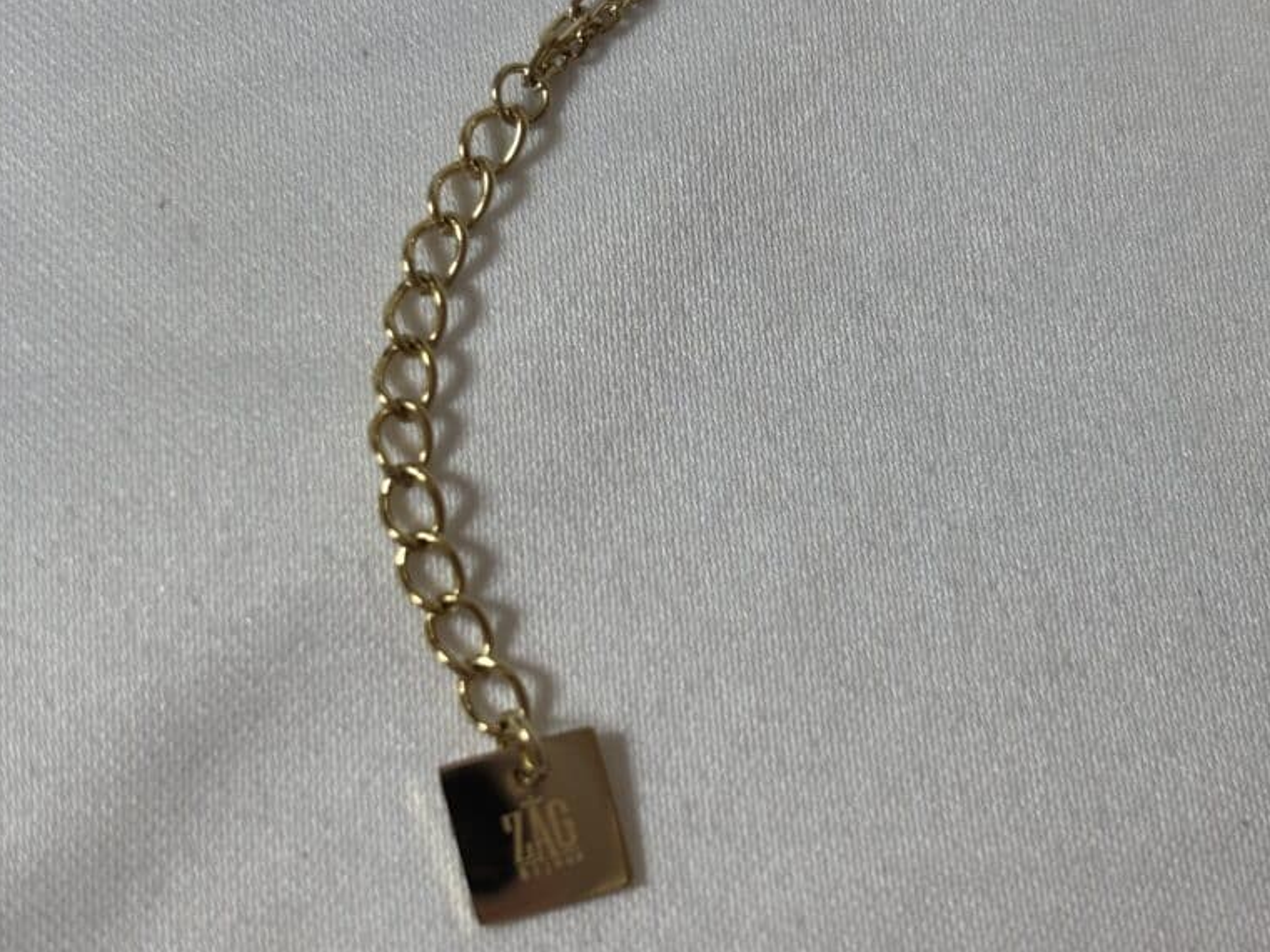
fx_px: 2569
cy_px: 448
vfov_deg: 21.0
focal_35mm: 70
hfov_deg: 27.8
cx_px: 632
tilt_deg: -72.1
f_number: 1.6
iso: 32
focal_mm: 5.96
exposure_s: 1/201
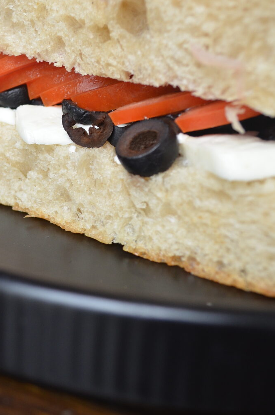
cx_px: 65
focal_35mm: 64
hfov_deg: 21.0
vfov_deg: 31.4
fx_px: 737
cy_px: 164
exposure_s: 1/60
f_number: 4
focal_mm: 24
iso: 450
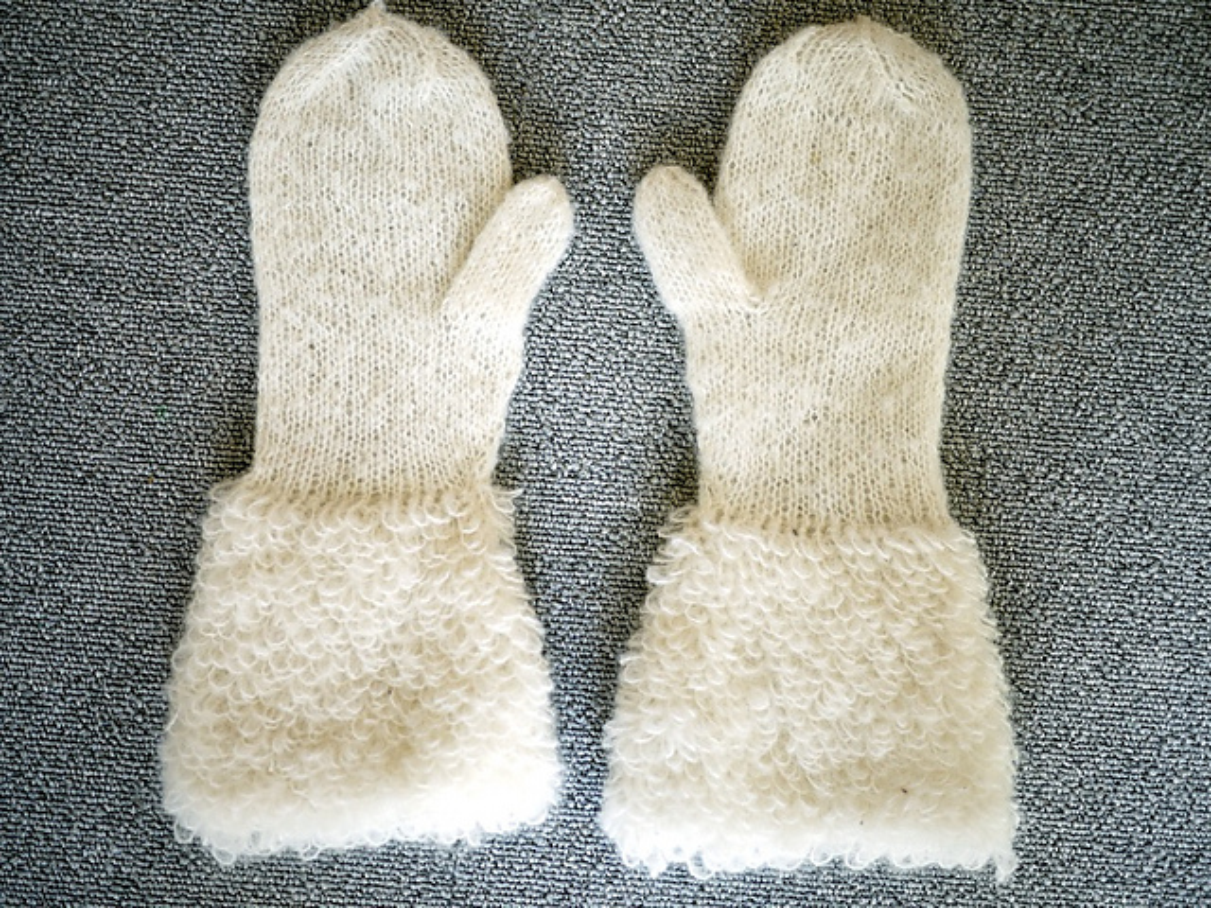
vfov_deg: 36.0
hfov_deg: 46.8
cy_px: 454
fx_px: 1399
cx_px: 606
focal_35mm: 40
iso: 100
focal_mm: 20
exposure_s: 1/100
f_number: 1.7
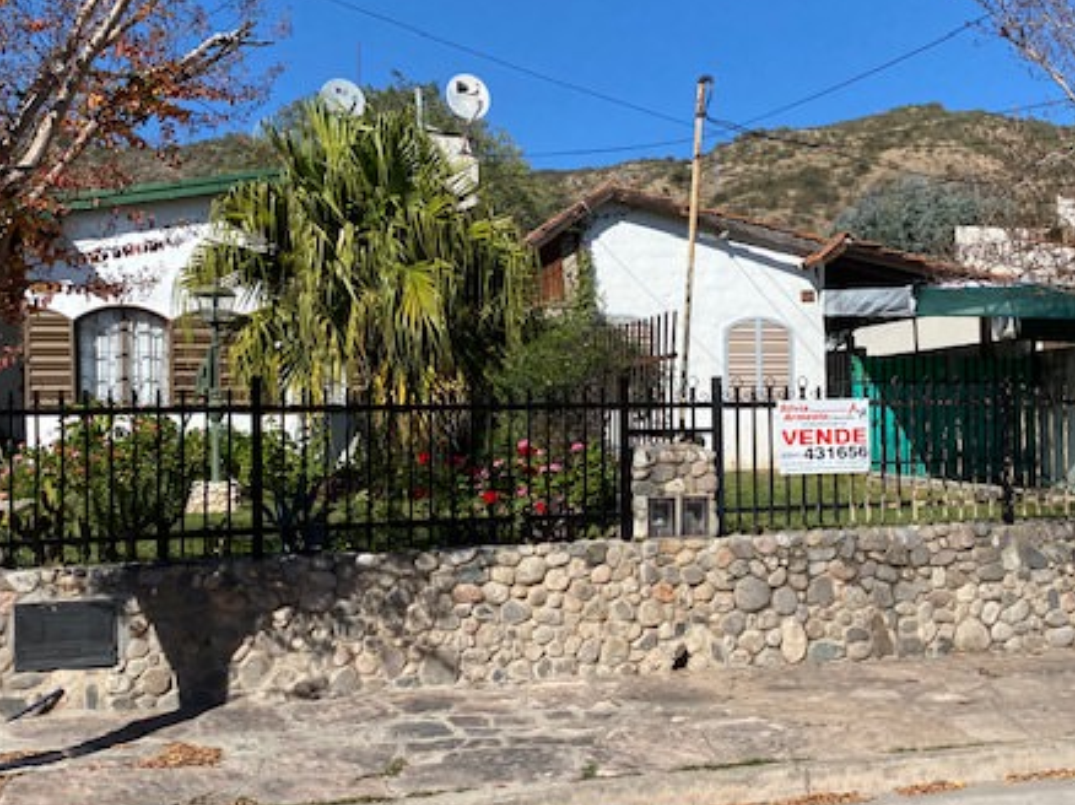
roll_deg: +1.4
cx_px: 650
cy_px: 434
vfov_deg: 37.7
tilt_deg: -0.8
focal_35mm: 38
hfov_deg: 48.7
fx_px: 1179
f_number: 1.8
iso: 32
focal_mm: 4.25
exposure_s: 1/3401
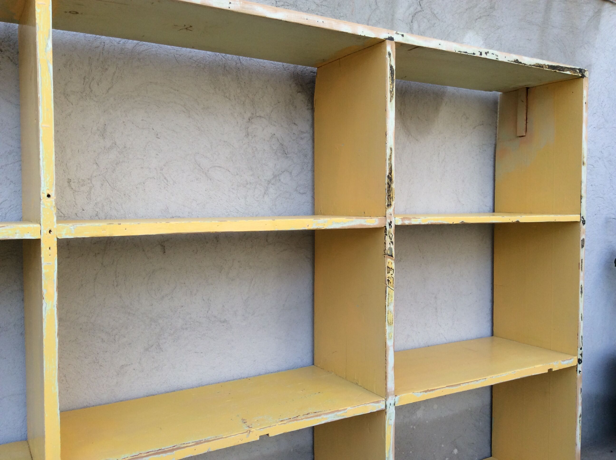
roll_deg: +0.4
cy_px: 230
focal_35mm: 32
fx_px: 569
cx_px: 308
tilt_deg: -1.7
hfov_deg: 56.9
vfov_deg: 44.1
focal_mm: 3.3
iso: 32
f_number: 2.4
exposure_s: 1/184
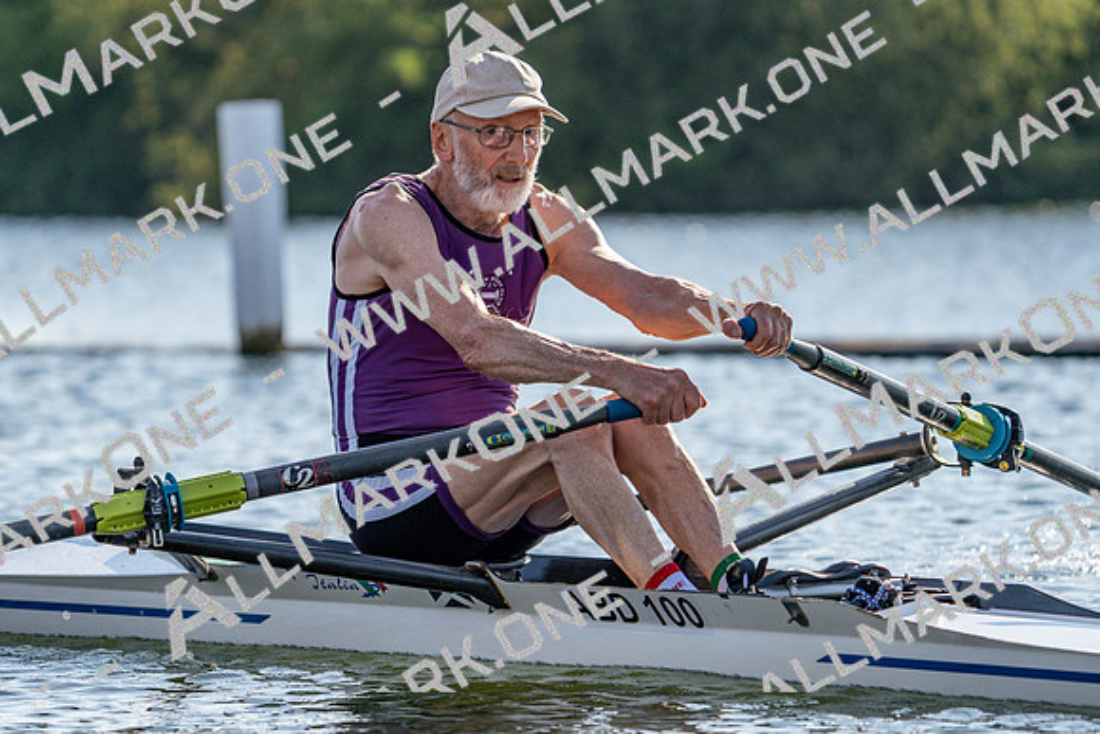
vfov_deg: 5.1
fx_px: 8190
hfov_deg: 7.7
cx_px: 550
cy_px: 367
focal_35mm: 268
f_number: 5.6
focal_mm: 268
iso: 250
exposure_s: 1/1600
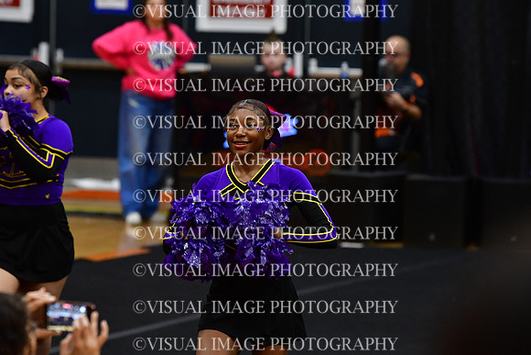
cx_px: 266
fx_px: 3865
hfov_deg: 7.9
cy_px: 178
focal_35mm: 262
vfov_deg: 5.2
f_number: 4
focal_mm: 175
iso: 4000
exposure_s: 1/500
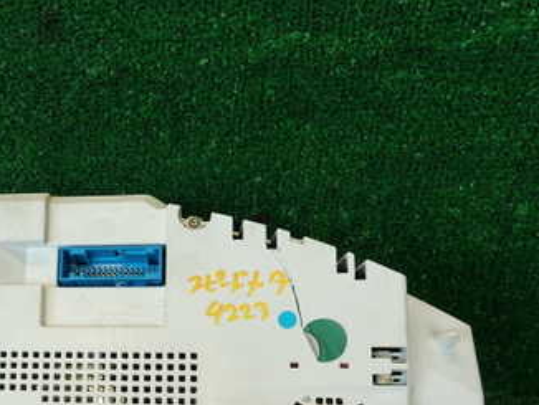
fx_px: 717
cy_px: 357
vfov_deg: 30.3
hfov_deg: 38.4
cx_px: 56
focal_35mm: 46
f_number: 2.8
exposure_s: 1/60
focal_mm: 4.5
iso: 125
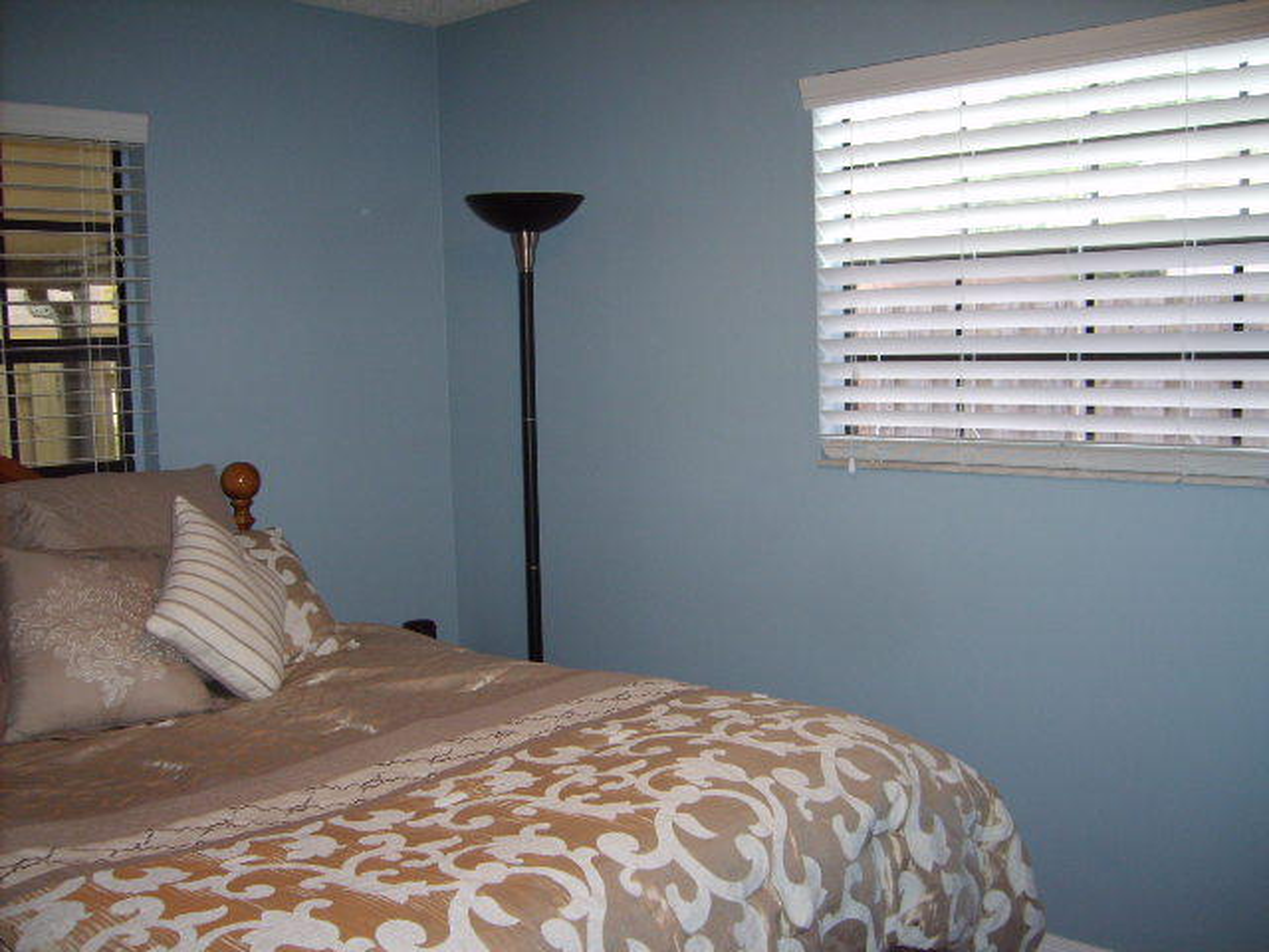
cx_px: 634
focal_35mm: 35
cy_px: 476
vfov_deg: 40.7
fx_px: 1283
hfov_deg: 52.6
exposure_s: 1/45
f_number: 2.8
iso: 100
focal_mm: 5.8
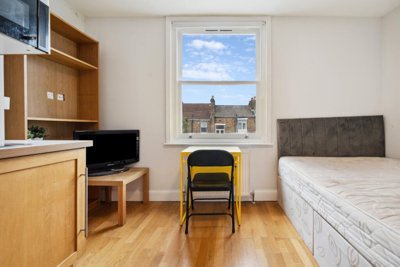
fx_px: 156
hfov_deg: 104.2
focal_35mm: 14
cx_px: 200
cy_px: 134
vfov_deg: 81.2
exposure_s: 1/10
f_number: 9
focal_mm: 14
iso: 50
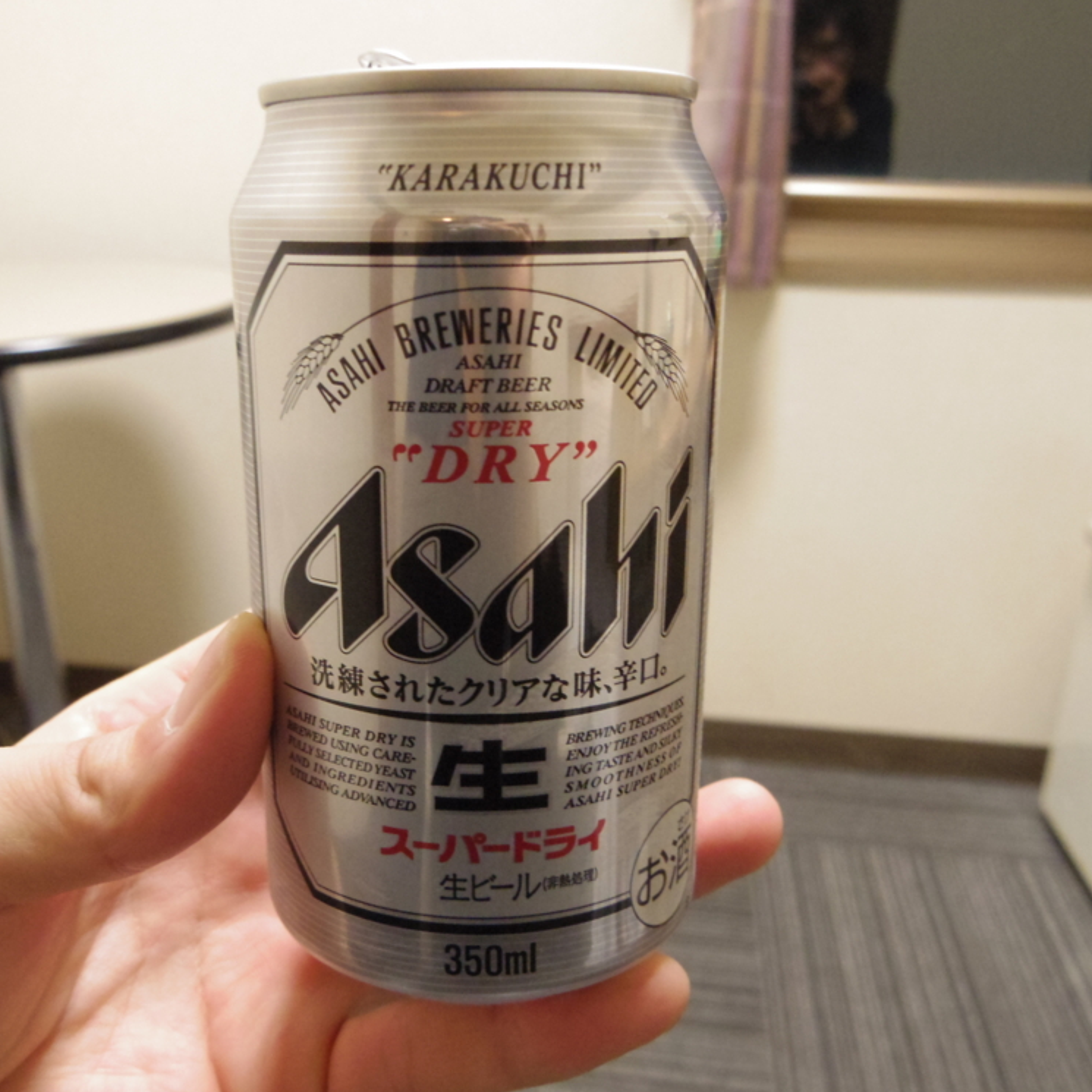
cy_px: 560
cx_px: 443
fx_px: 1213
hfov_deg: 48.2
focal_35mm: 34
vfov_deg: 48.4
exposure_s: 1/50
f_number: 2.8
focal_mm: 5.1
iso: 1250
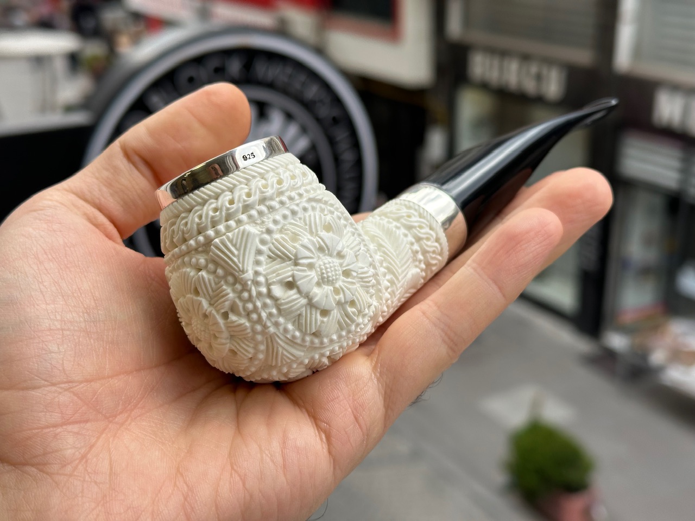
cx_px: 348
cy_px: 260
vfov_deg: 30.3
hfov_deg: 39.7
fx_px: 964
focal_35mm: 48
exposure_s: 1/580
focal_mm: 6.86
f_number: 1.78
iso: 64
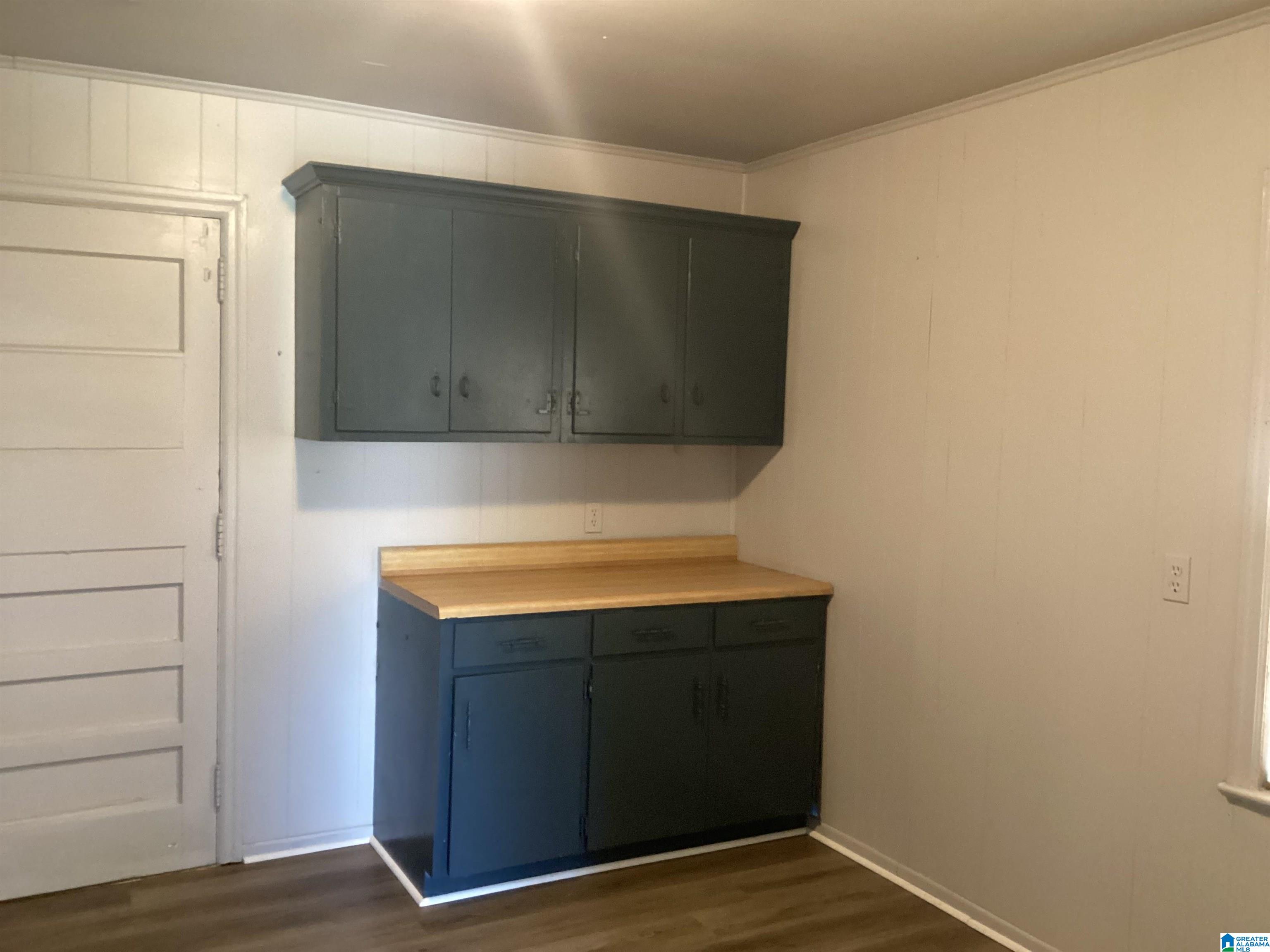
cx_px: 635
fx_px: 1137
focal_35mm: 31
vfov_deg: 45.4
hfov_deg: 58.4
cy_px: 476
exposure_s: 1/30
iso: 400
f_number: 2.4
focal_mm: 3.3
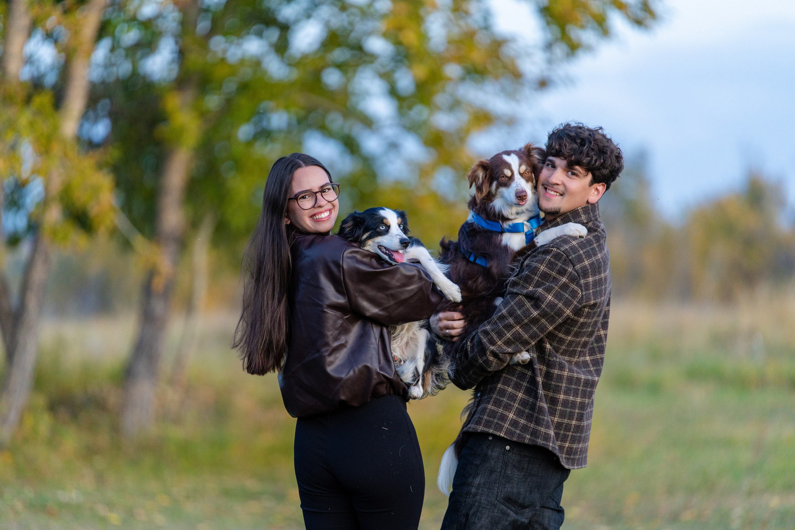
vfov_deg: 9.1
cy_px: 265
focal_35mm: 150
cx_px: 398
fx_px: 3312
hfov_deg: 13.7
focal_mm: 150
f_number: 2
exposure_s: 1/1000
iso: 1250
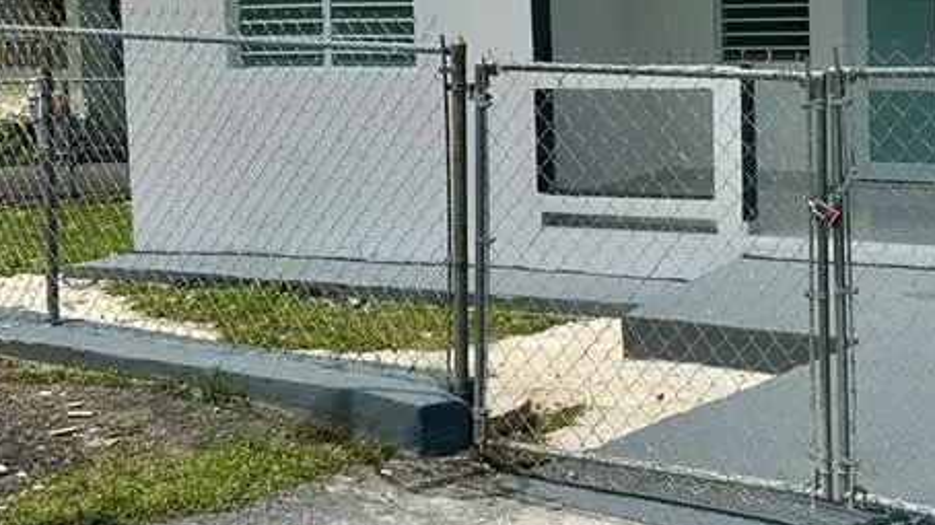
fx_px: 1462
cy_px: 31
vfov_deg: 19.9
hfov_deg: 33.9
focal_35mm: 59
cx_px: 809
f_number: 1.78
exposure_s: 1/7576
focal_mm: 6.86
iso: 80
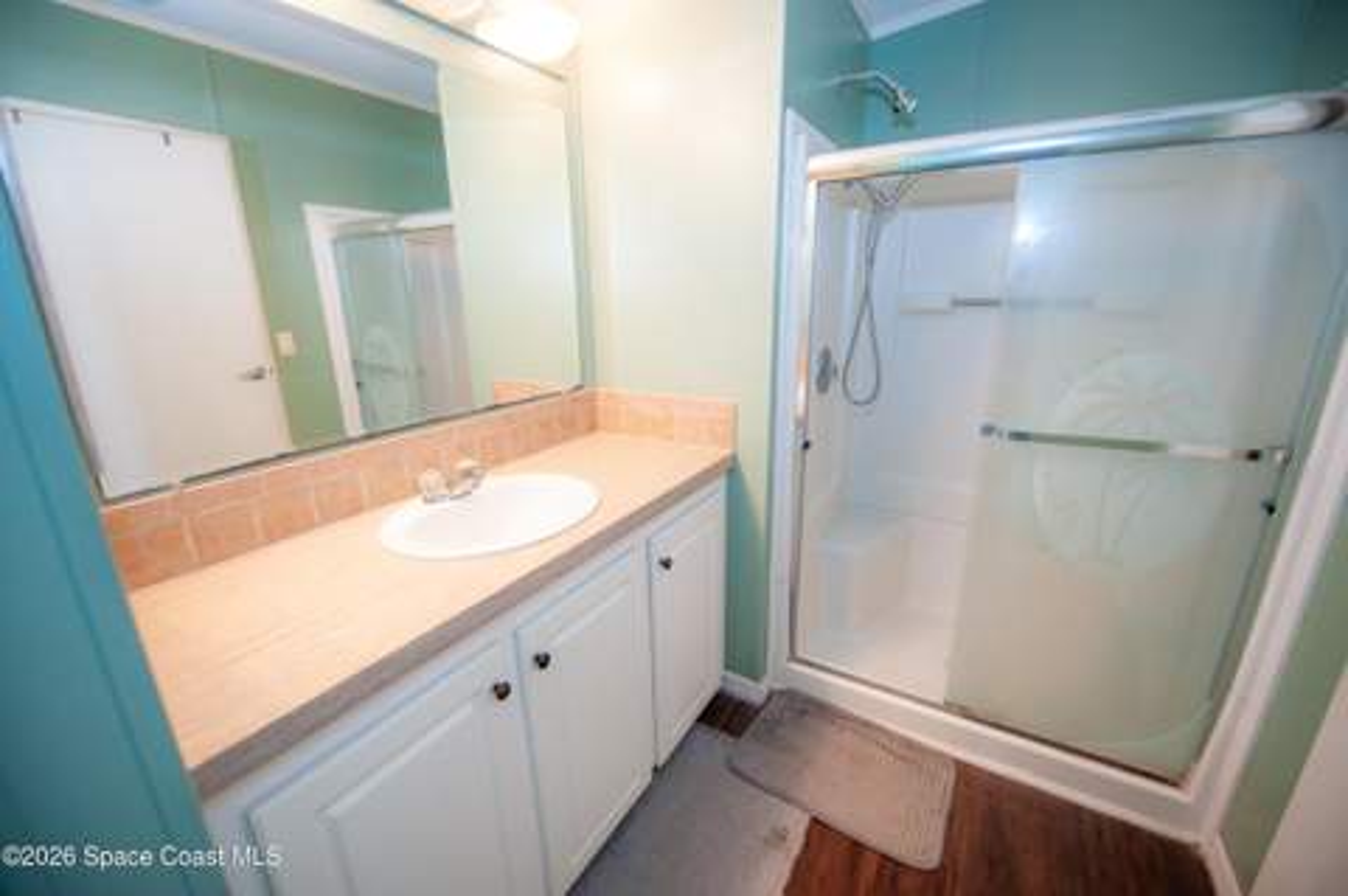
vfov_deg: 81.1
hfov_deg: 104.3
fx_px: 524
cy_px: 448
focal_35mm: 14
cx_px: 674
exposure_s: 1/125
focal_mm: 14
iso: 1250
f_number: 3.2
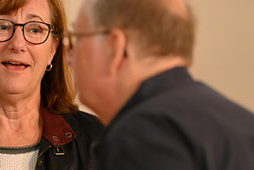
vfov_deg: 4.7
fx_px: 2061
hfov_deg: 7.0
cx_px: -14
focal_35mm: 292
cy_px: 53
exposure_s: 1/200
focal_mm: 135
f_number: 1.8
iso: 6400
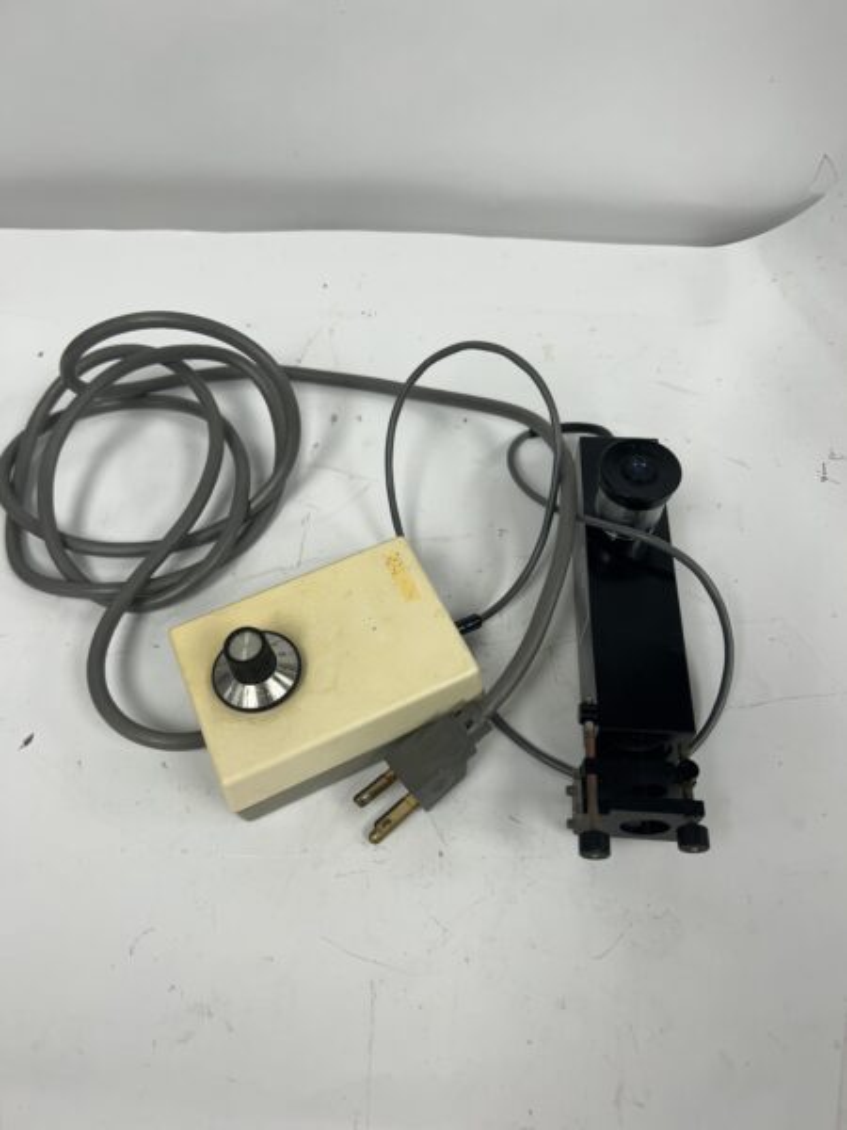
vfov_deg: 67.3
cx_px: 424
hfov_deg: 53.1
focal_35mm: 26
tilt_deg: -54.1
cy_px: 565
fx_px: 848
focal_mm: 5.7
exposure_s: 1/120
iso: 32
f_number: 1.5
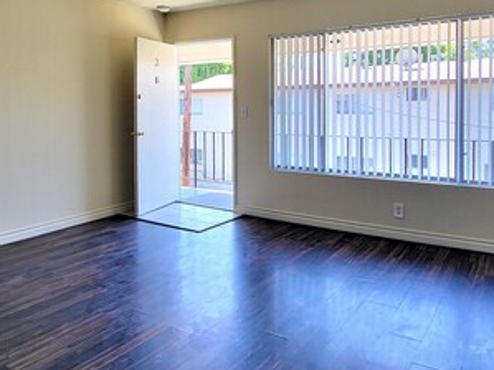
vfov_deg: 47.5
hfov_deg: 61.1
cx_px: 197
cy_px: 129
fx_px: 414
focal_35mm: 29
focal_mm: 1.74
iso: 50
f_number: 2.2
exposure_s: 1/60
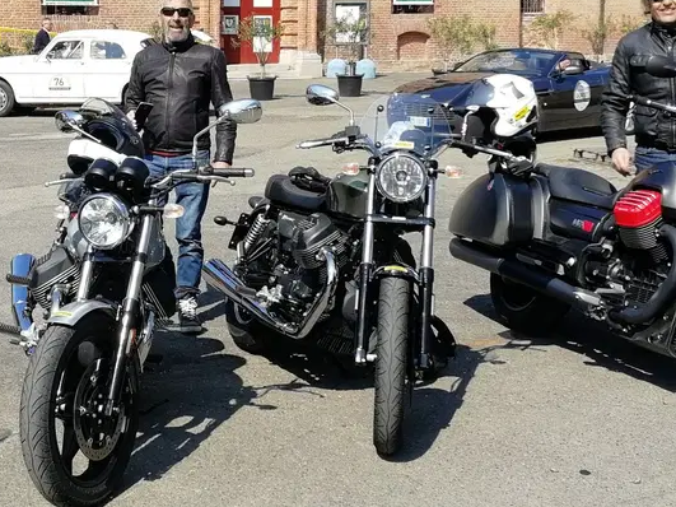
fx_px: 1191
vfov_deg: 23.9
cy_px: 172
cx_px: 210
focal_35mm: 61
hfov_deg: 31.4
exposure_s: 1/929
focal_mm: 3.95
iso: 50
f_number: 4
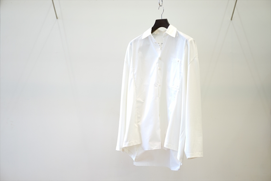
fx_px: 414
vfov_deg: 24.6
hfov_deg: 36.3
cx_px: 136
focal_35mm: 55
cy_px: 90
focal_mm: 55
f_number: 2
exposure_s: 1/25
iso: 50
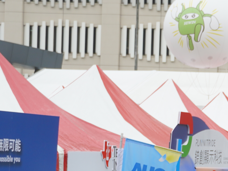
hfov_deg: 10.6
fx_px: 1184
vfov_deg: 8.2
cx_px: 355
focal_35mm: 180
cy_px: 183
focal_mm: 35
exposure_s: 1/160
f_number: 4.5
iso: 160
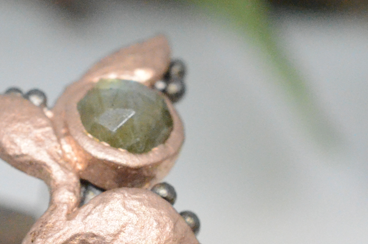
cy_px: 244
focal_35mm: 179
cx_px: 110
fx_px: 1826
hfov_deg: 11.5
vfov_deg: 7.6
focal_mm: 40
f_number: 8
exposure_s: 1/800
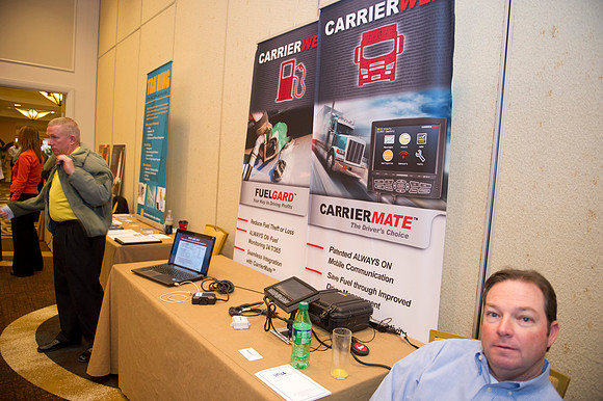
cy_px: 200
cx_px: 302
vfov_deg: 53.1
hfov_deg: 73.8
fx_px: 402
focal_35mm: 24
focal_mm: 24
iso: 1600
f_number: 2.8
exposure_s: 1/60
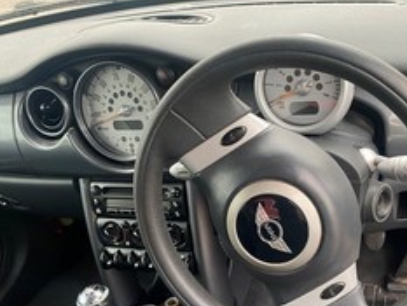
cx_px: 278
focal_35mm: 39
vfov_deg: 36.3
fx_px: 459
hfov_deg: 46.9
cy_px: 215
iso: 125
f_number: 1.8
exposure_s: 1/91
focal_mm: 4.25
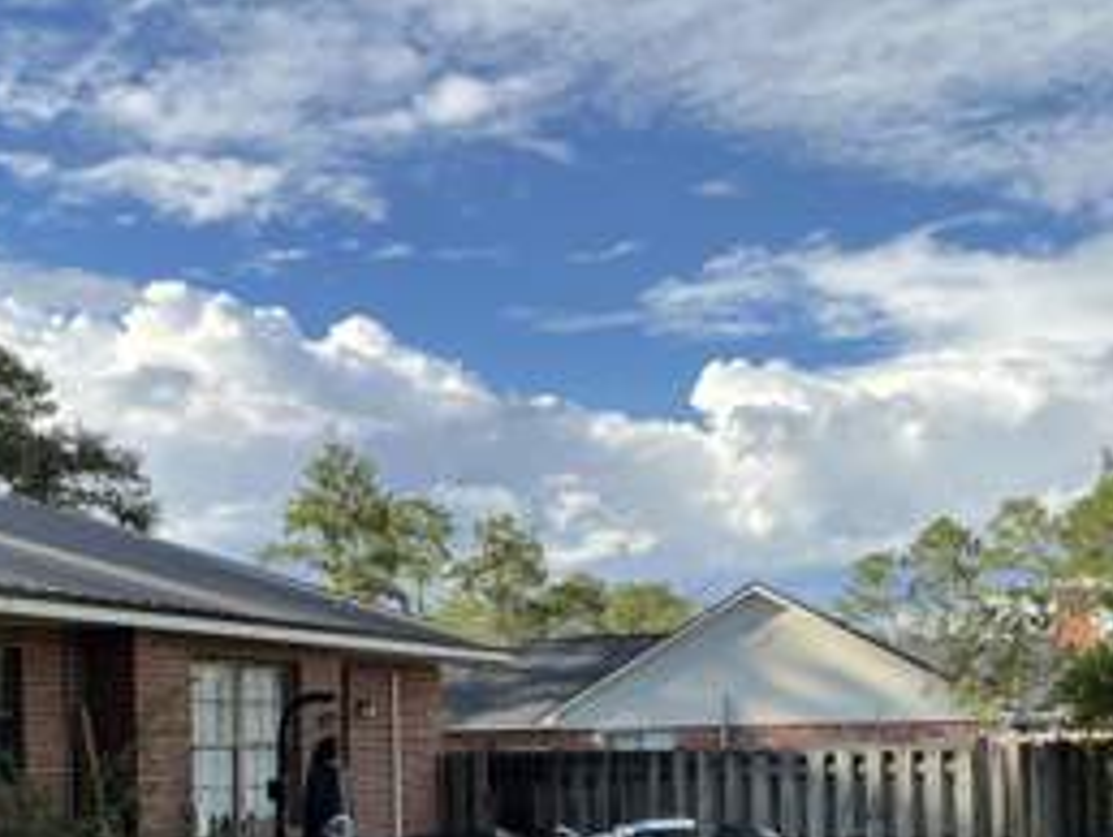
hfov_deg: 36.0
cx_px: 289
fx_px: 1674
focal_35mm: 52
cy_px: 766
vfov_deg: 27.0
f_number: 1.8
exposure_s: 1/997
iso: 25
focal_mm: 3
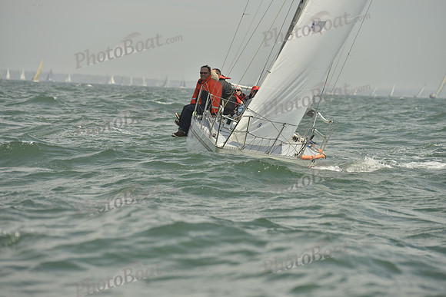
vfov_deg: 7.2
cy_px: 148
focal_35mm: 190
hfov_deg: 10.8
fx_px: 2354
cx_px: 223
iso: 200
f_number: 7.1
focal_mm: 190
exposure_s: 1/1250
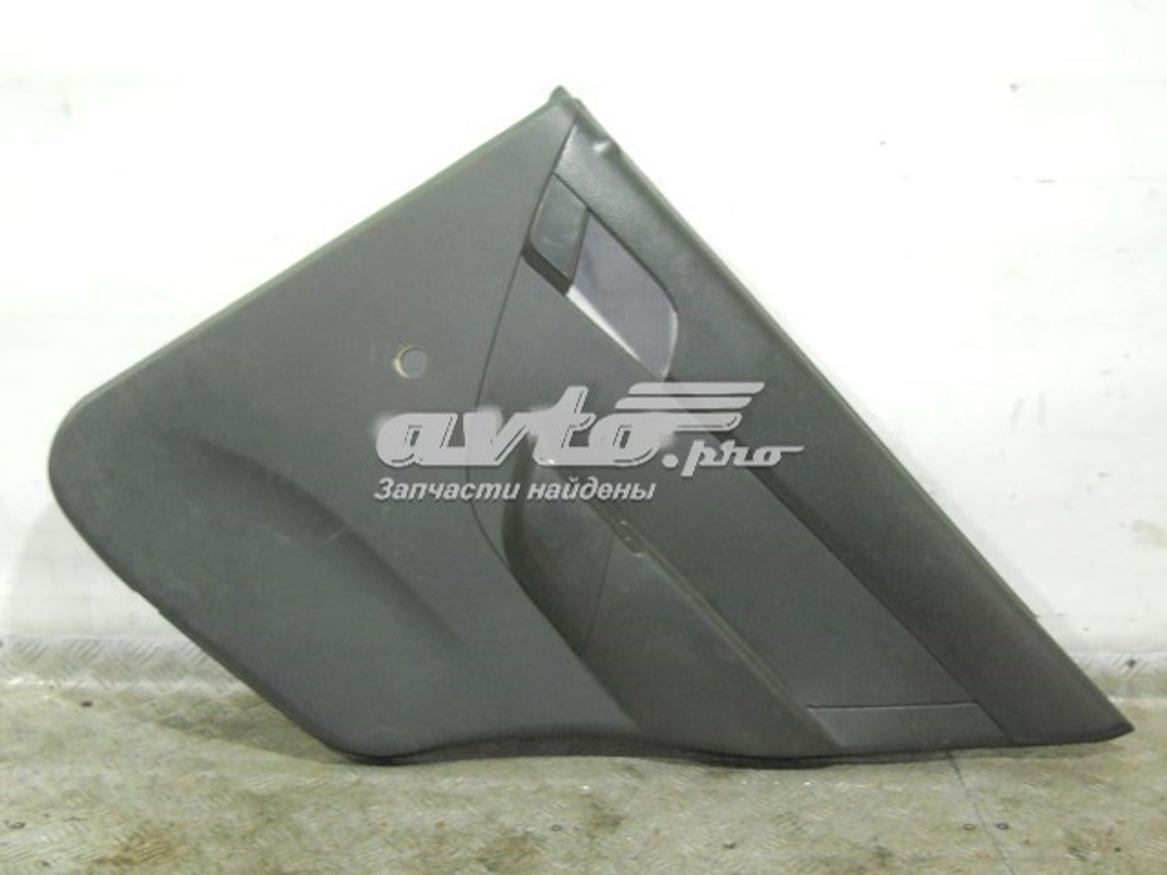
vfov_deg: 35.1
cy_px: 438
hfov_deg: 45.8
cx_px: 584
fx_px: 1382
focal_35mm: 41
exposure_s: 1/30
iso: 400
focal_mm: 6.72
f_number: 3.1
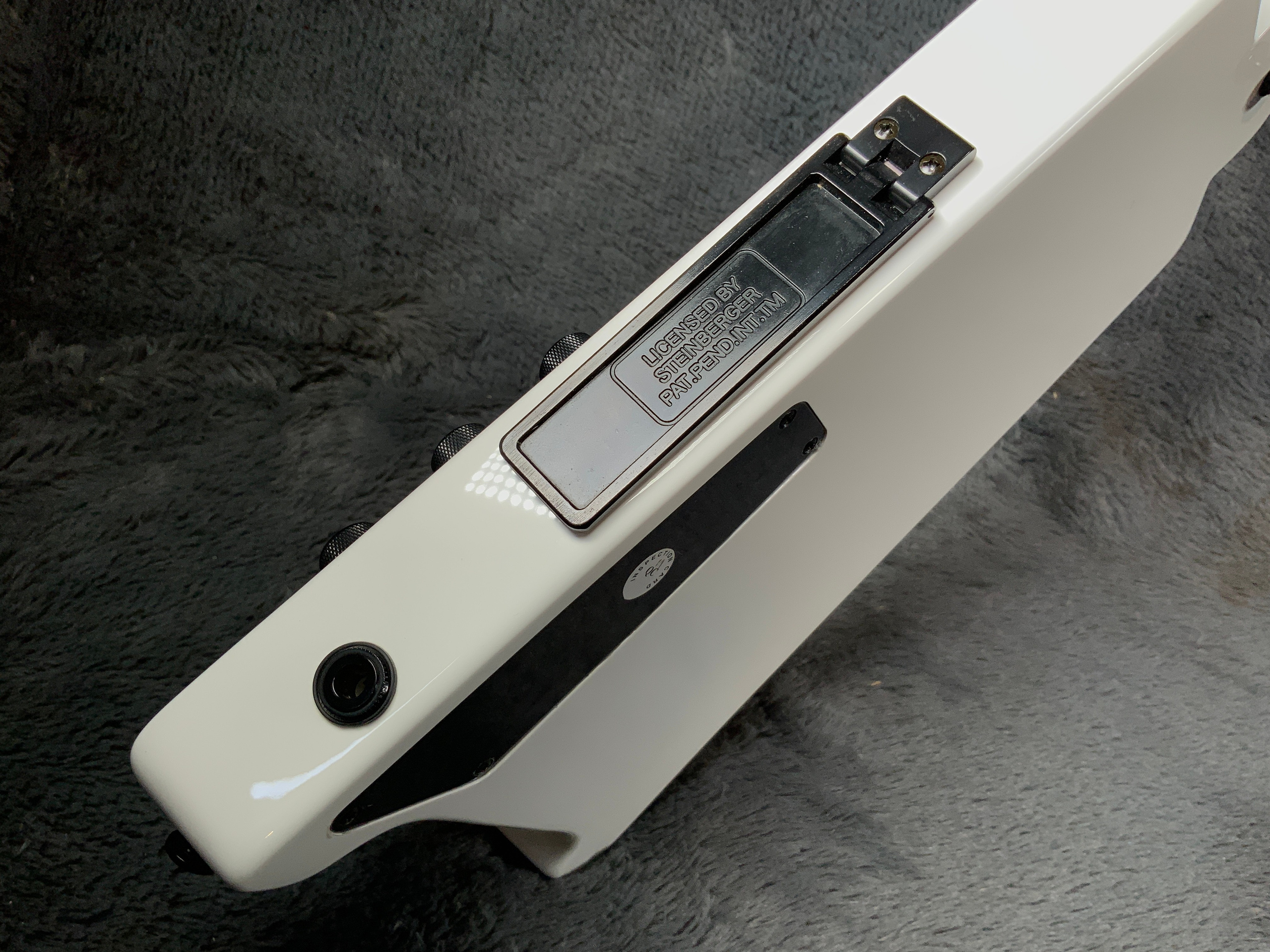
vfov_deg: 48.2
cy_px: 476
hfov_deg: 61.7
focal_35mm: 29
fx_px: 1064
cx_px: 635
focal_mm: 3
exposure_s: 1/312
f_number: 1.8
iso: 20
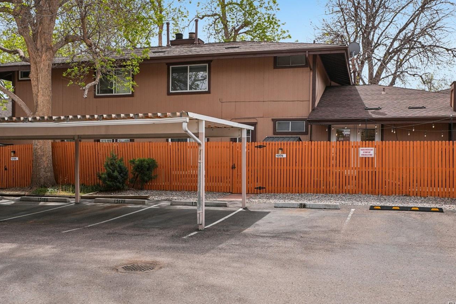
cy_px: 125
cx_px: 223
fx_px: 469
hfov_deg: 51.9
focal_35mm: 37
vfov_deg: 35.8
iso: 100
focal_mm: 20
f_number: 8
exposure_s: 1/250
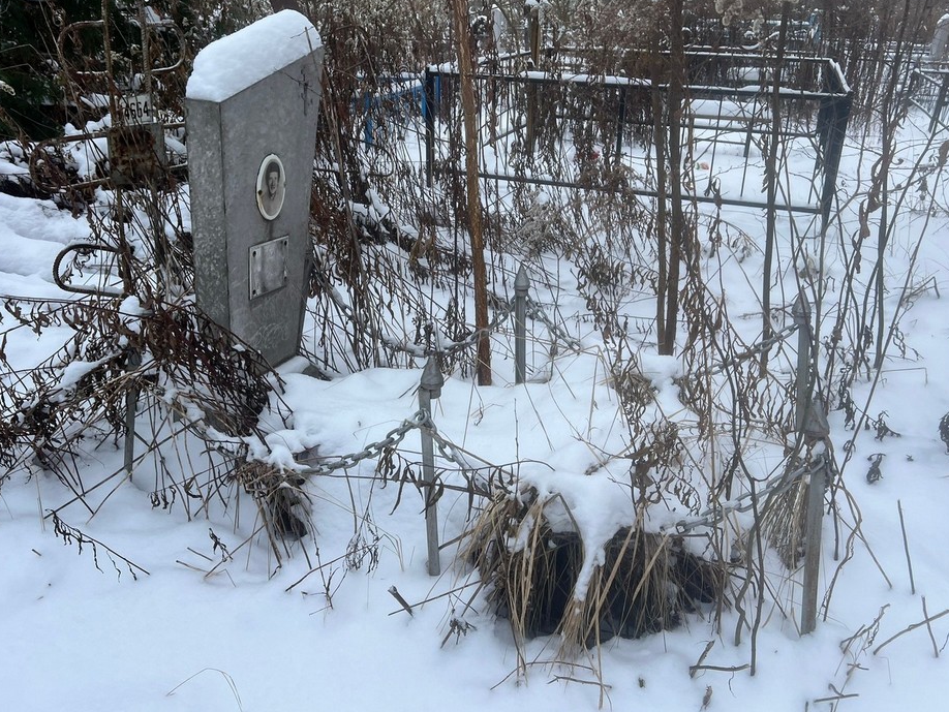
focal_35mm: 29
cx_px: 465
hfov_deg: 61.6
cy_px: 323
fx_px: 795
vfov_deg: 48.2
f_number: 1.5
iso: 50
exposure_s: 1/1068
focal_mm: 5.7
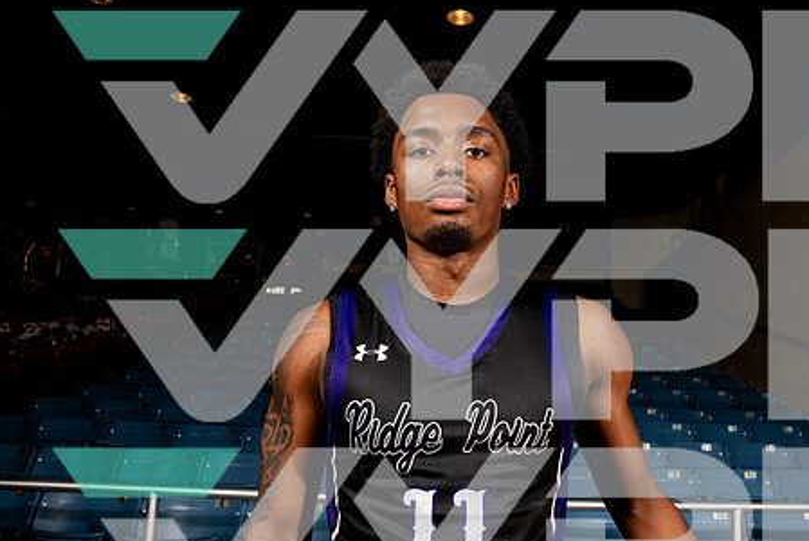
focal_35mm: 31
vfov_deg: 42.2
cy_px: 326
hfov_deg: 59.3
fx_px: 697
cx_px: 517
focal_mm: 24
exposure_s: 1/125
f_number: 7.1
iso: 250
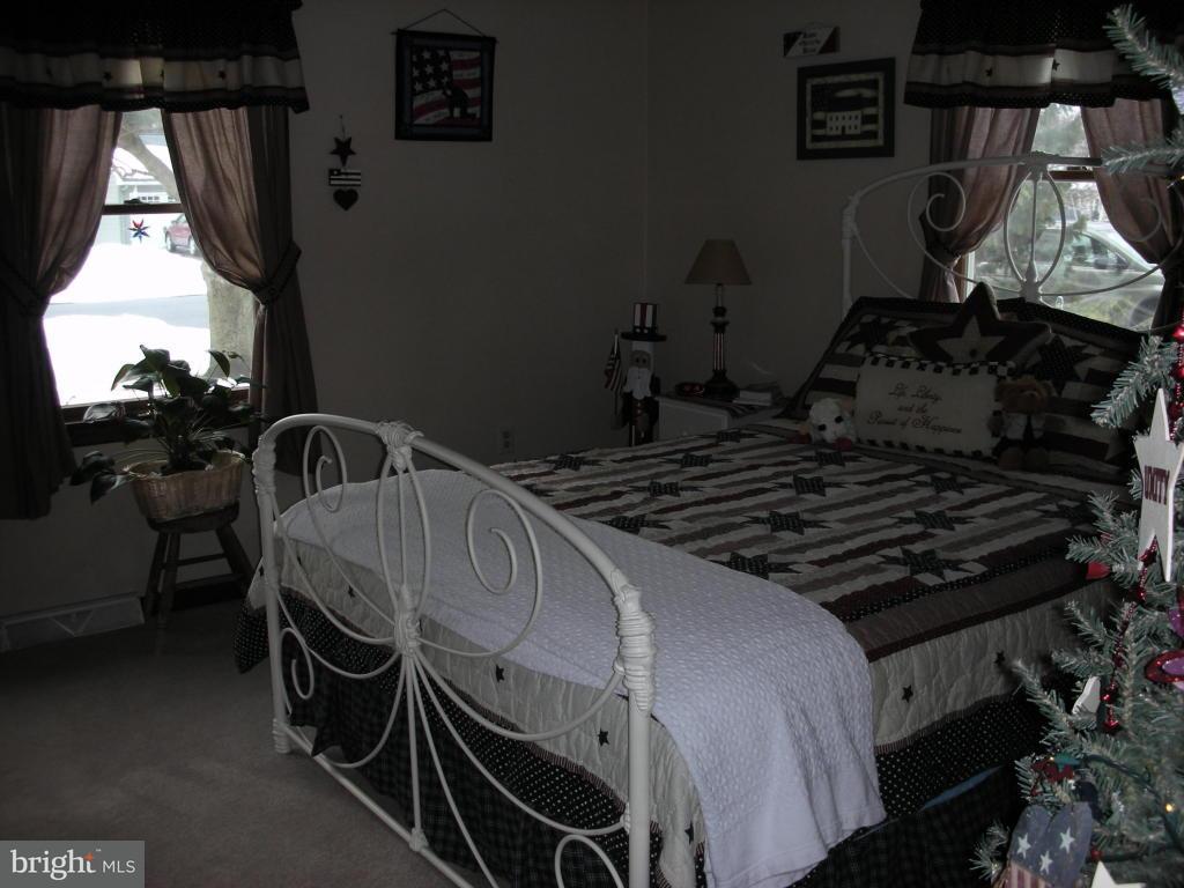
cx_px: 592
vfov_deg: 40.7
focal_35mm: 35
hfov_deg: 52.6
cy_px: 444
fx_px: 1197
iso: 50
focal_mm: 5.8
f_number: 3
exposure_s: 1/60.1
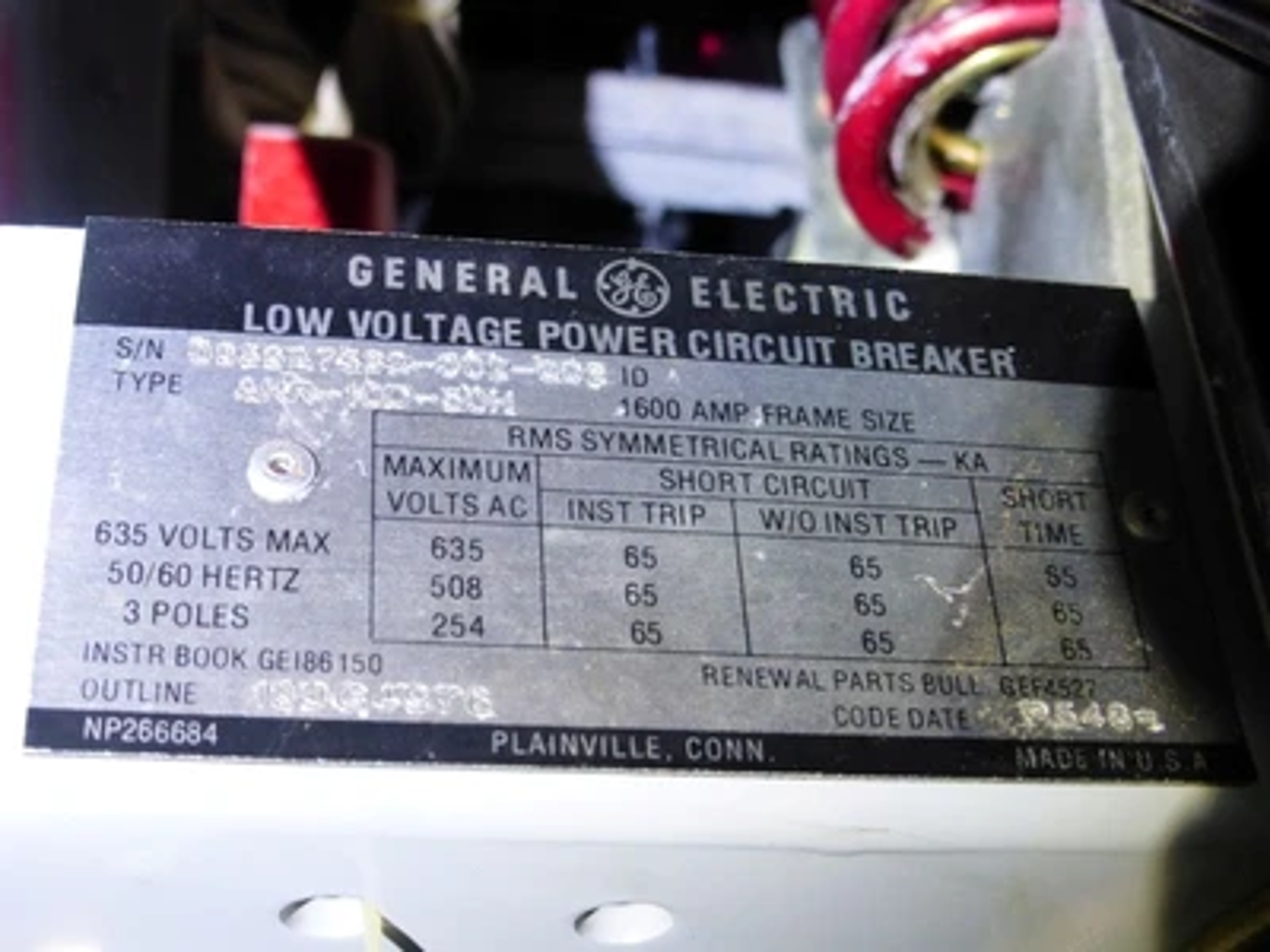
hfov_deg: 35.5
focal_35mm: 54
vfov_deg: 27.0
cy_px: 476
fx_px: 1981
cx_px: 635
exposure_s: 1/30
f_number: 4.6
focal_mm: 9.7
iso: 400
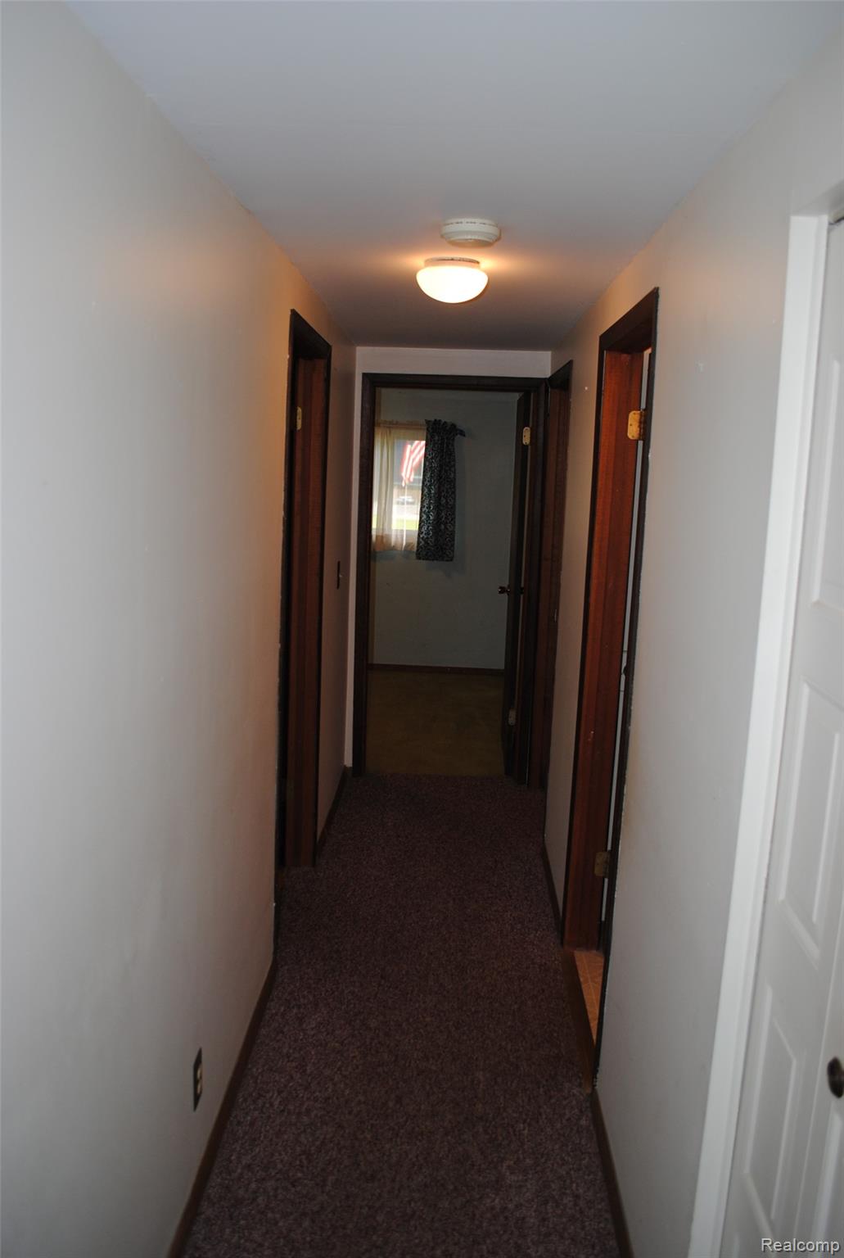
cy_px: 629
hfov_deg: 48.1
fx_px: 945
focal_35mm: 27
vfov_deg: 67.3
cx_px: 422
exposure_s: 1/60
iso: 200
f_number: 3.5
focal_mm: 18
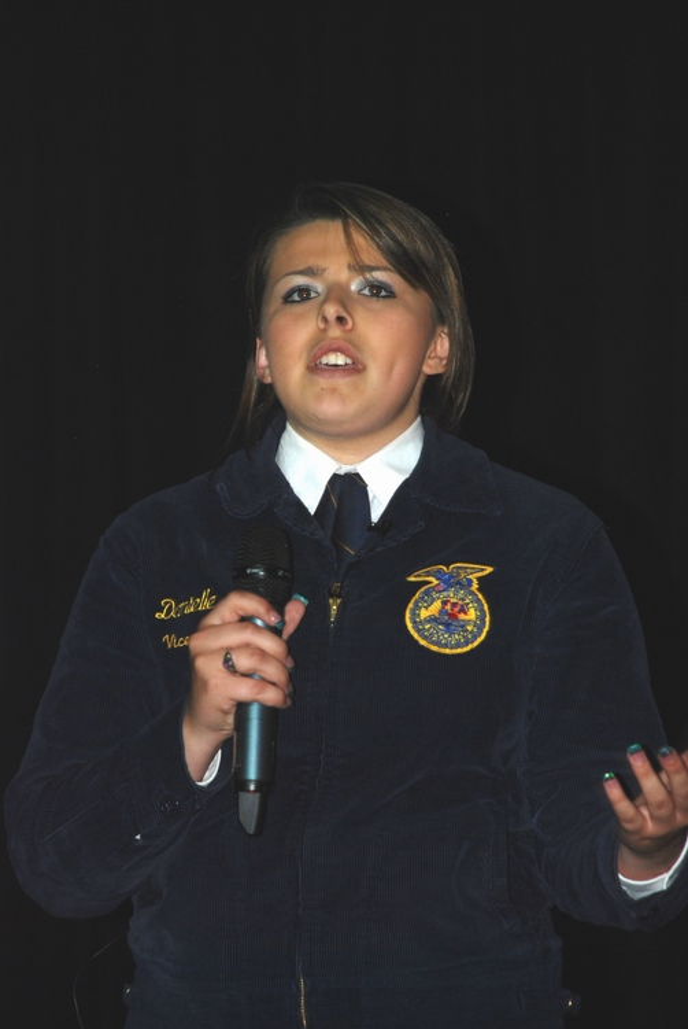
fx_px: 5789
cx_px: 344
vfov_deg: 10.1
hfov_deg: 6.8
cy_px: 514
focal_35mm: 202
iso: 220
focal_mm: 135
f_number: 5.6
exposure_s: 1/60
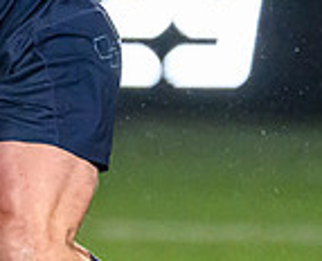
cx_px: -293
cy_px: 188
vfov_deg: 0.5
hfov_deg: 0.6
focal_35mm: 3460
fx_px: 33154
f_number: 4
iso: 6400
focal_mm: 560
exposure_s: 1/1000
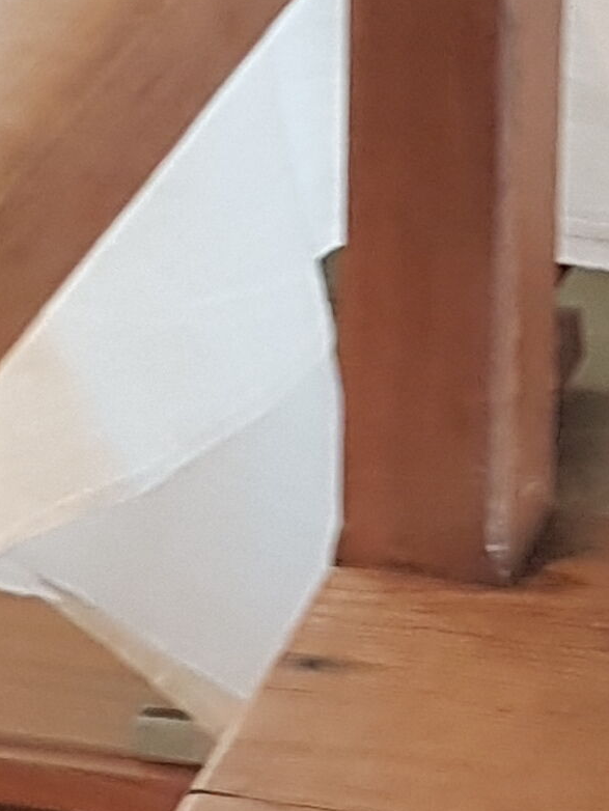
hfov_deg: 11.0
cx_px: 635
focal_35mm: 134
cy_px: 682
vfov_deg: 14.6
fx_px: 3142
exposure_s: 1/19
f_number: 1.7
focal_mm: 4.2
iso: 200
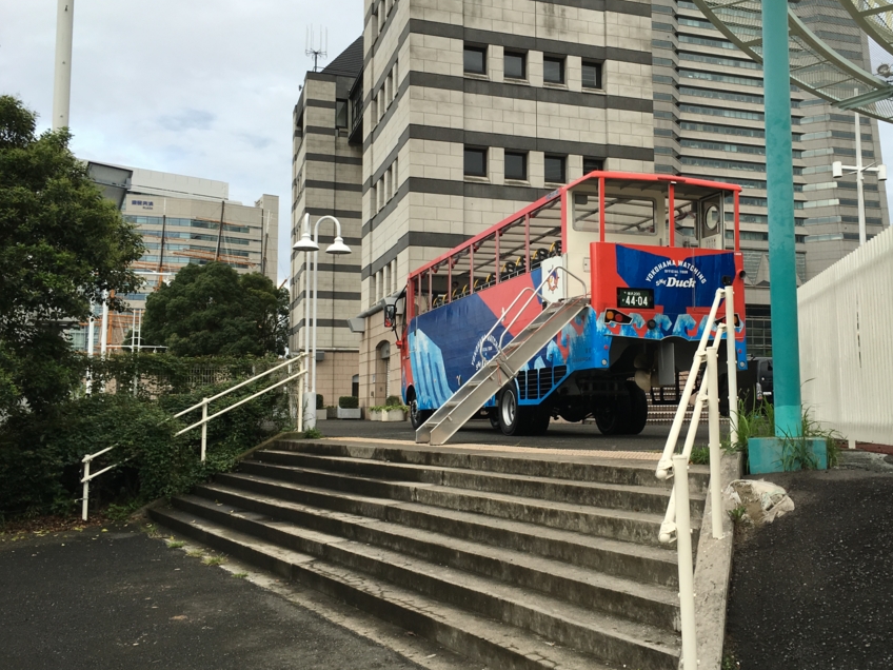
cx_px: 535
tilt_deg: +6.5
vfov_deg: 40.7
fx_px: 903
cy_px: 309
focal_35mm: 35
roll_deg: +0.4
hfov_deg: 52.3
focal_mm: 4.15
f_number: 2.2
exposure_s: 1/450
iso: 25
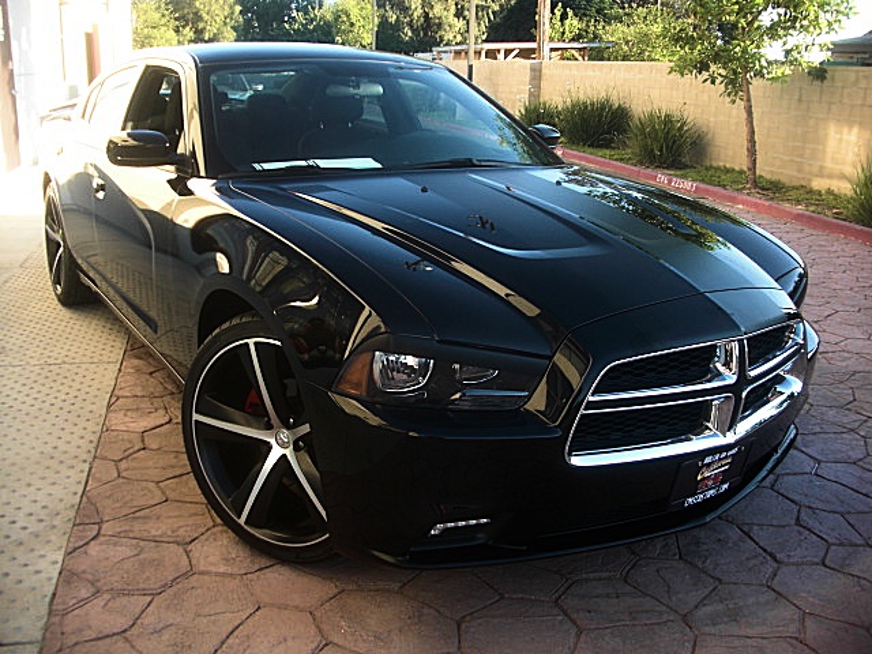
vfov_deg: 39.7
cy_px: 327
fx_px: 907
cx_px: 436
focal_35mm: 36
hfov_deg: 51.4
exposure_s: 1/80
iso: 50
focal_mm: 6.3
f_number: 2.8
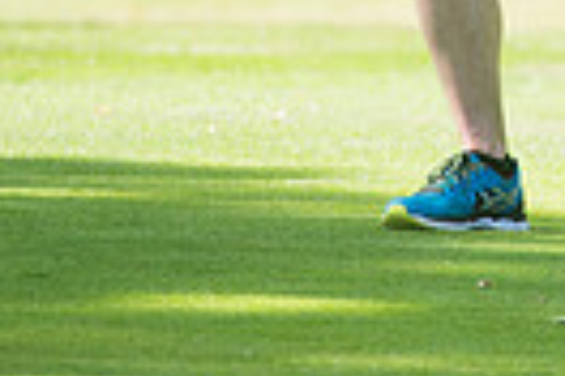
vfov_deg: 1.0
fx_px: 20699
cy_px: -374
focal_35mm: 1319
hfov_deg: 1.6
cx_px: 788
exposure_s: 1/1000
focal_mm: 300
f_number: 5
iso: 400
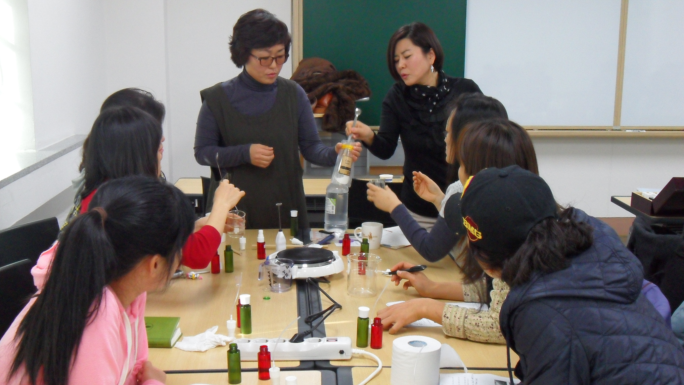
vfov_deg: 25.9
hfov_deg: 44.6
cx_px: 341
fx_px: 834
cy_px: 220
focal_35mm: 46
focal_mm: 7.7
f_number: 4
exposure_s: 1/45
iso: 400
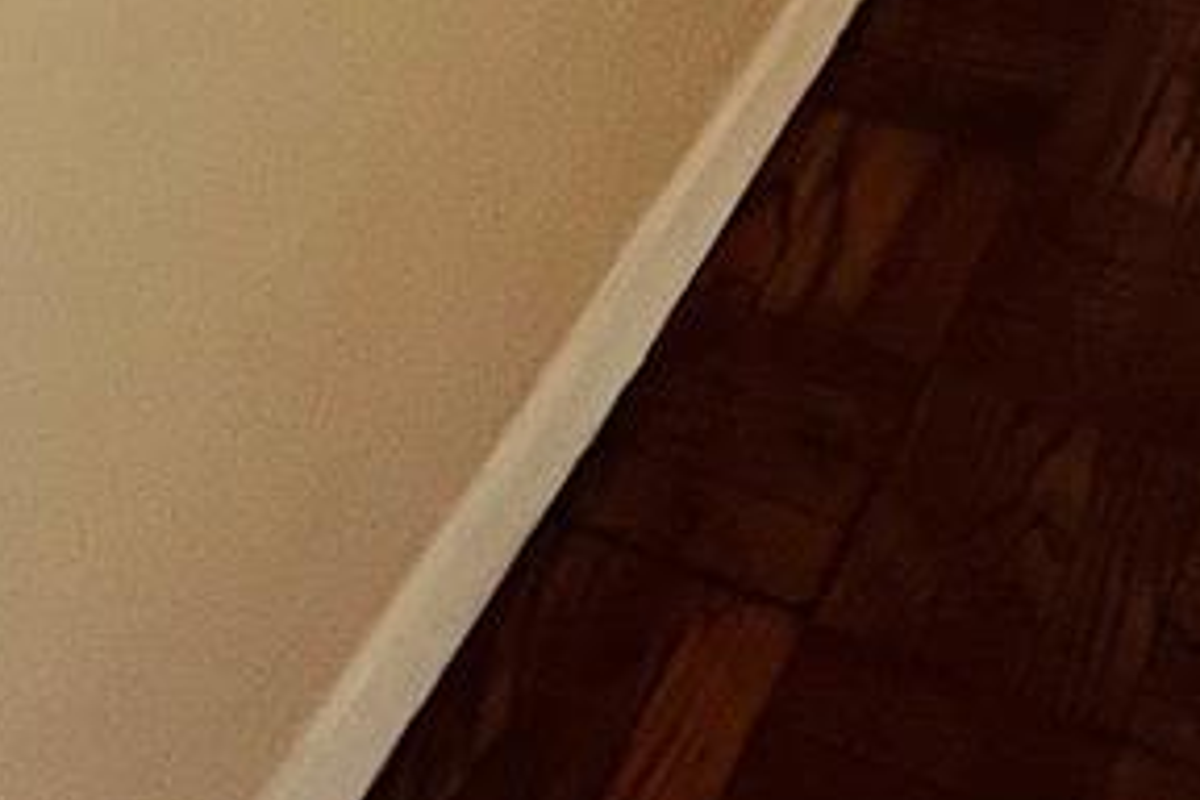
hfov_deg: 27.3
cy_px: -1204
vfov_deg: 13.2
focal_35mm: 72
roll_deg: -2.0
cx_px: 1038
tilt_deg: -13.6
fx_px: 2400
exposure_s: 1/60
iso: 400
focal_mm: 1.57
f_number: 1.8
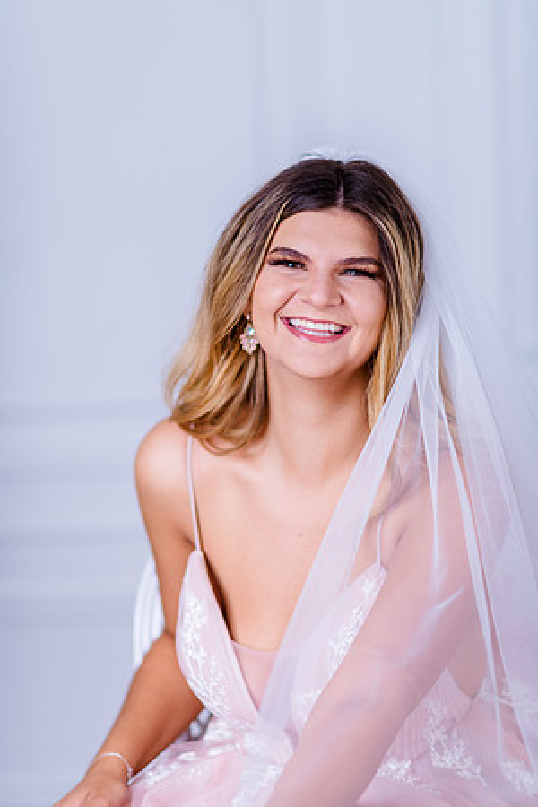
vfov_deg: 19.5
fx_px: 2354
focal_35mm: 105
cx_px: 269
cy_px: 404
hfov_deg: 13.0
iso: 125
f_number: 2
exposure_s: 1/320
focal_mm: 105
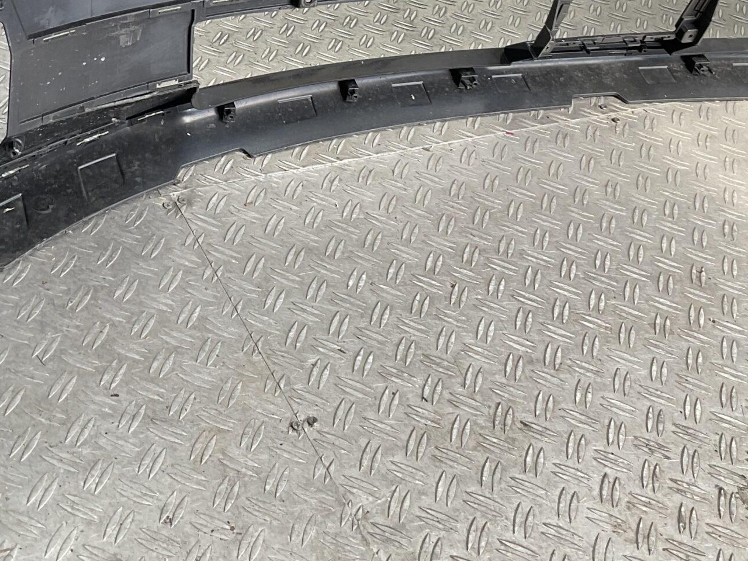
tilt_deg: -31.6
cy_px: 15
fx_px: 1253
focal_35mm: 58
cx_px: 265
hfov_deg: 33.0
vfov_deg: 24.2
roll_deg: -11.7
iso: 16
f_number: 1.8
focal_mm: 3
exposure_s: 1/120
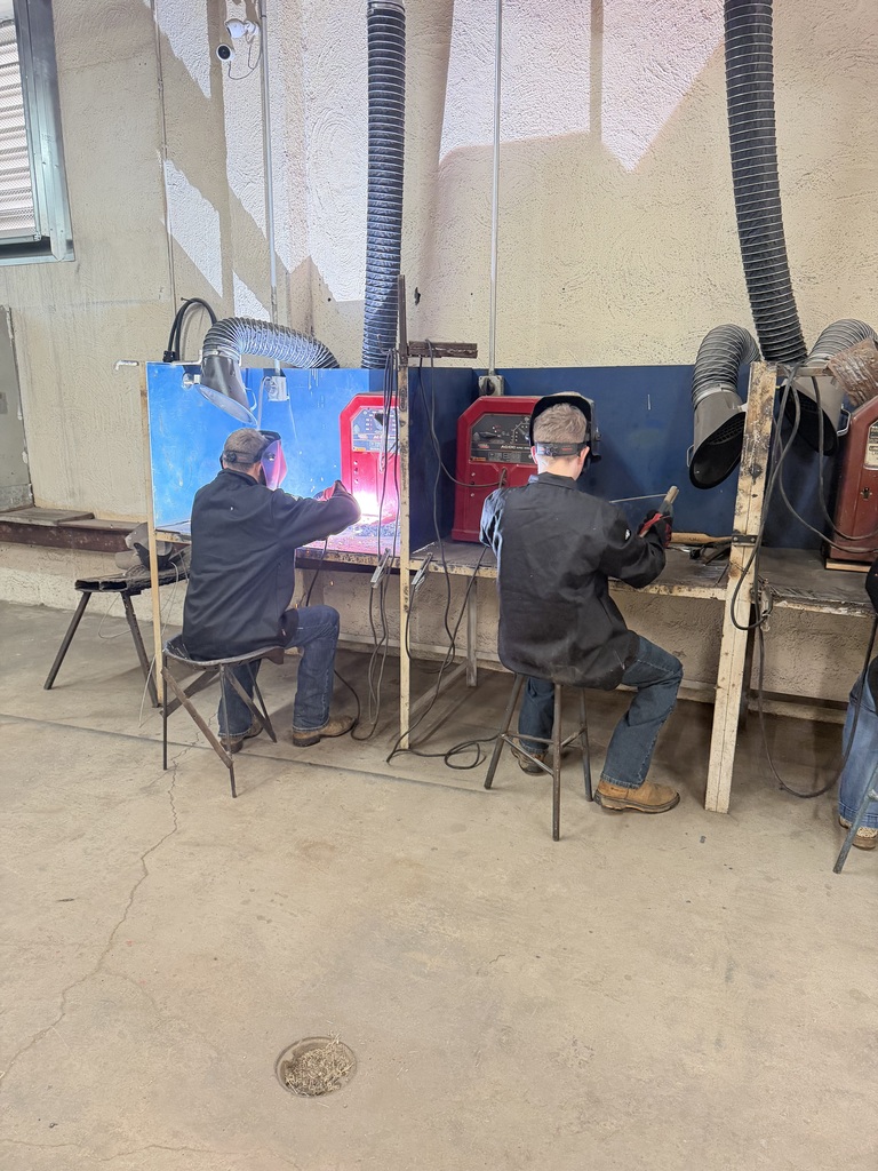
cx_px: 439
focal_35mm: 24
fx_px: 812
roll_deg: +0.1
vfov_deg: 71.6
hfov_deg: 56.8
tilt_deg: -12.4
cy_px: 586
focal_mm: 6.76
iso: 320
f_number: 1.78
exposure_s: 1/60
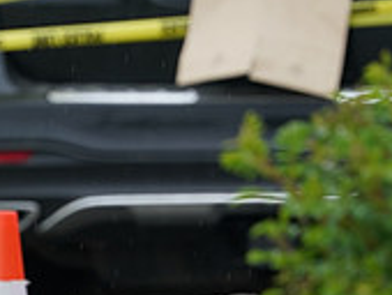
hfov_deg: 0.7
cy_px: 365
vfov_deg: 0.5
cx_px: 69
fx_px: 31254
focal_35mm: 2756
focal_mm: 840
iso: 400
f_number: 6.3
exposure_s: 1/320
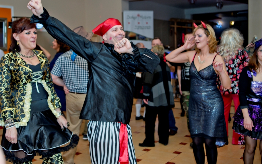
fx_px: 286
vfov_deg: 32.0
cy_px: 84
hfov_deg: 49.3
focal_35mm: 40
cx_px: 129
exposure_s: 1/320
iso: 320
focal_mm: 35
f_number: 2.8
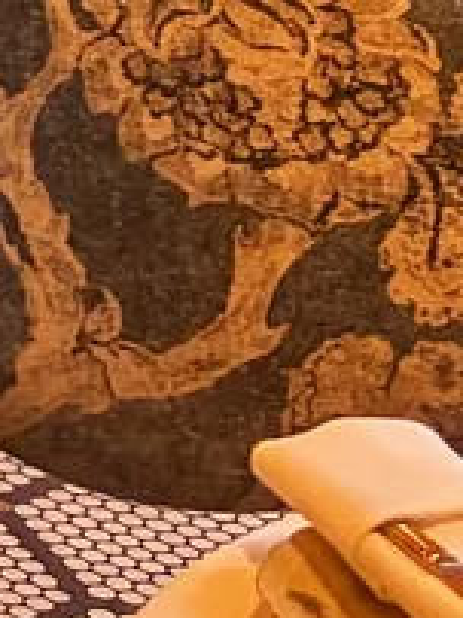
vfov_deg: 7.8
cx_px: -1279
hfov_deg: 5.9
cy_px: -1227
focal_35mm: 220
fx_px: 3928
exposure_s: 1/33
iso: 400
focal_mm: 5.96
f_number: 1.6
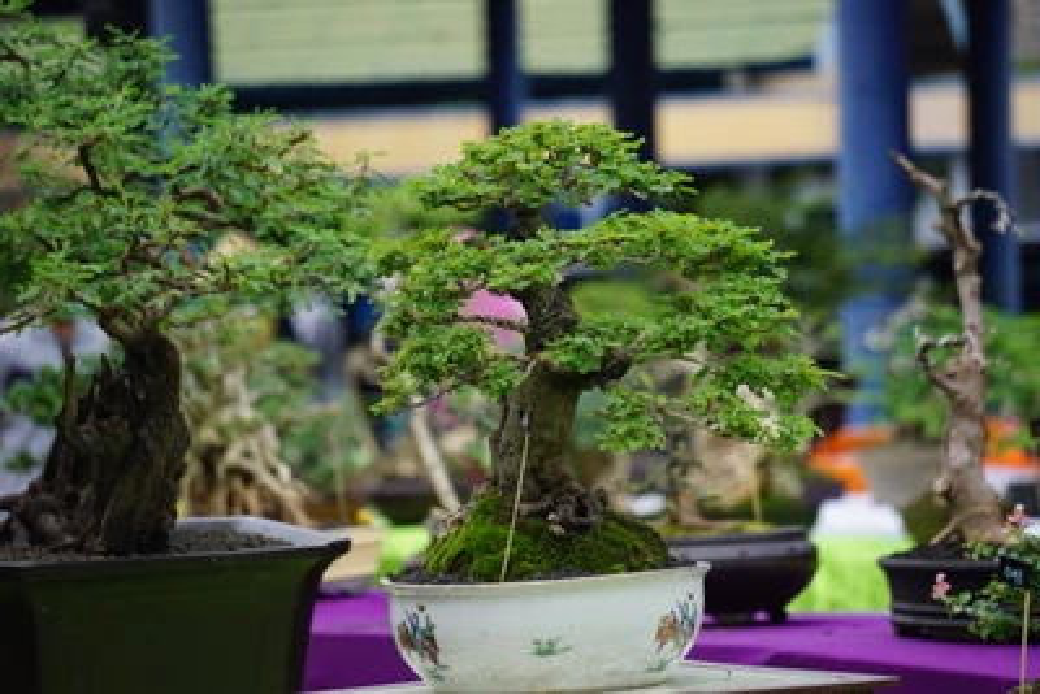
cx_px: 520
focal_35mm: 220
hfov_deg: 9.3
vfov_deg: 6.2
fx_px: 6372
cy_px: 347
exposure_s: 1/250
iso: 100
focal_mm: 147
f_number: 6.3
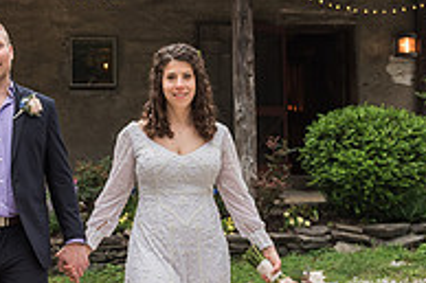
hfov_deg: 26.7
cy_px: 102
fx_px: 887
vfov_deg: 18.1
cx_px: 113
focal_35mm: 75
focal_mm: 24
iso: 800
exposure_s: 1/320
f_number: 4
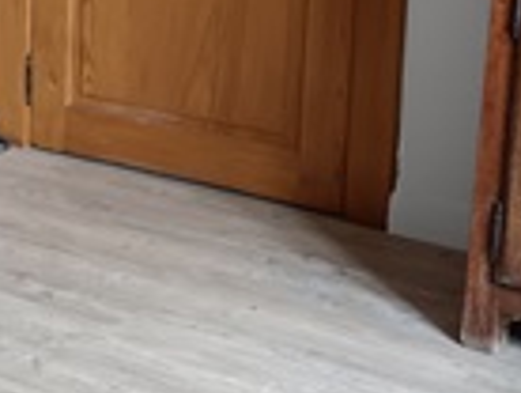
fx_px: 1704
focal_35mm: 113
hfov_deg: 15.3
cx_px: -372
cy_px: -42
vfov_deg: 12.9
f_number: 1.9
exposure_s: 1/50
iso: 833
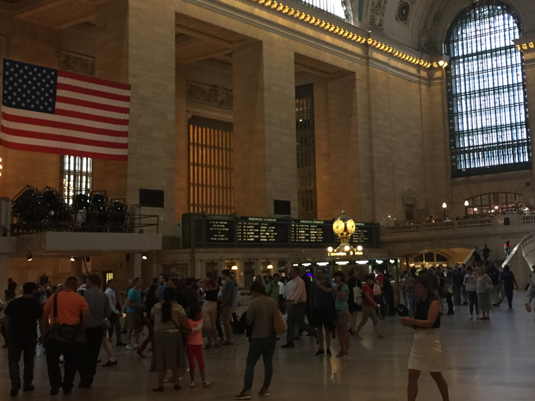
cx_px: 378
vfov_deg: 29.5
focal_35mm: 49
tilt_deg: +9.4
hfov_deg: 38.2
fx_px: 757
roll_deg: +1.7
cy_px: 141
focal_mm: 4.15
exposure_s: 1/30
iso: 125
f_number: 2.2
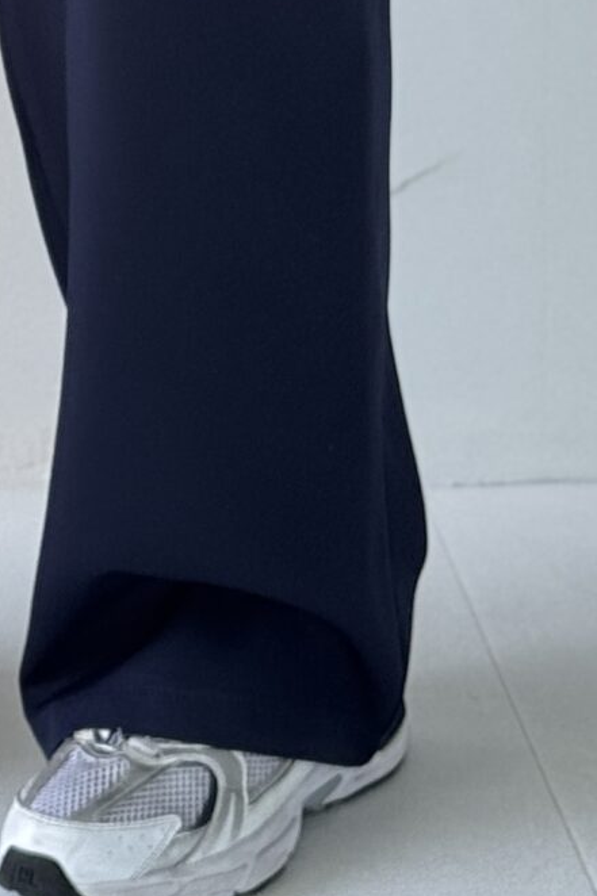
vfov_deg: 10.1
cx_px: 34
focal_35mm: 193
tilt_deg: -7.3
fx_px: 4803
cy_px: -669
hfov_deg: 7.1
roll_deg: -0.6
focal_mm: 6.76
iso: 64
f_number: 1.78
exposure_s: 1/179
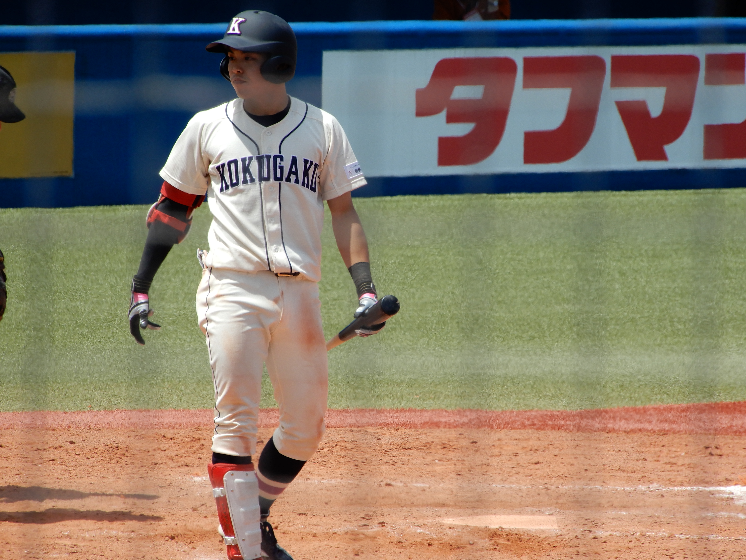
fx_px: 10775
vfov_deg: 3.0
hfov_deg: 4.0
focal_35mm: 500
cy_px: 280
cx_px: 373
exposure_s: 1/320
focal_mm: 89.2
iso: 80
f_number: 6.3
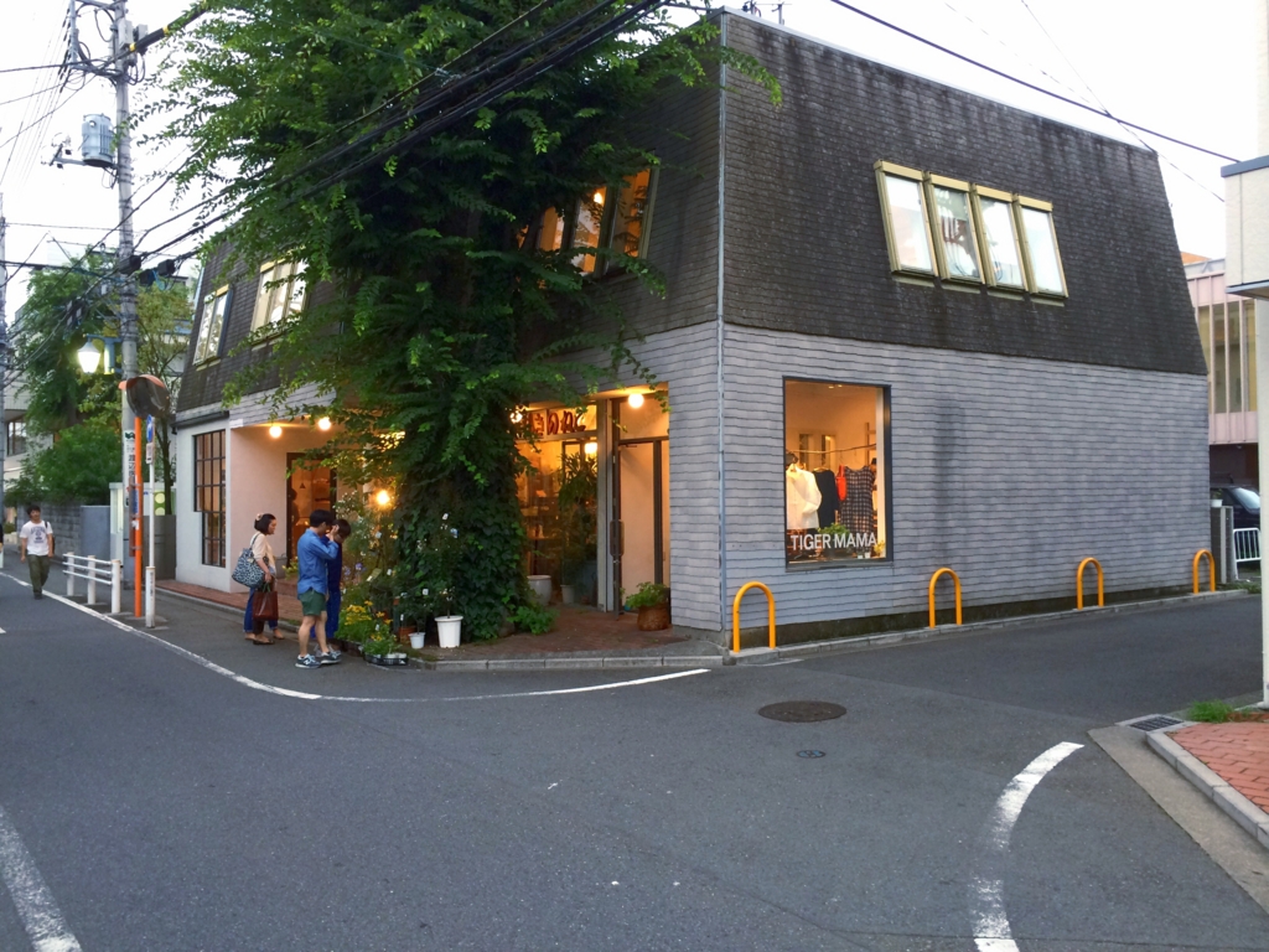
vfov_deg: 46.8
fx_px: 1100
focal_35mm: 30
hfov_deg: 60.0
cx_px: 634
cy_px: 476
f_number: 2.2
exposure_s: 1/20
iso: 80
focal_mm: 4.12
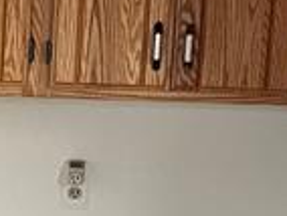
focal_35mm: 187
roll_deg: -1.6
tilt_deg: -10.9
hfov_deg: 10.1
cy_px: 323
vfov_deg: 7.8
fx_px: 1553
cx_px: -172
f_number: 1.6
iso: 160
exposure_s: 1/60
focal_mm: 5.1
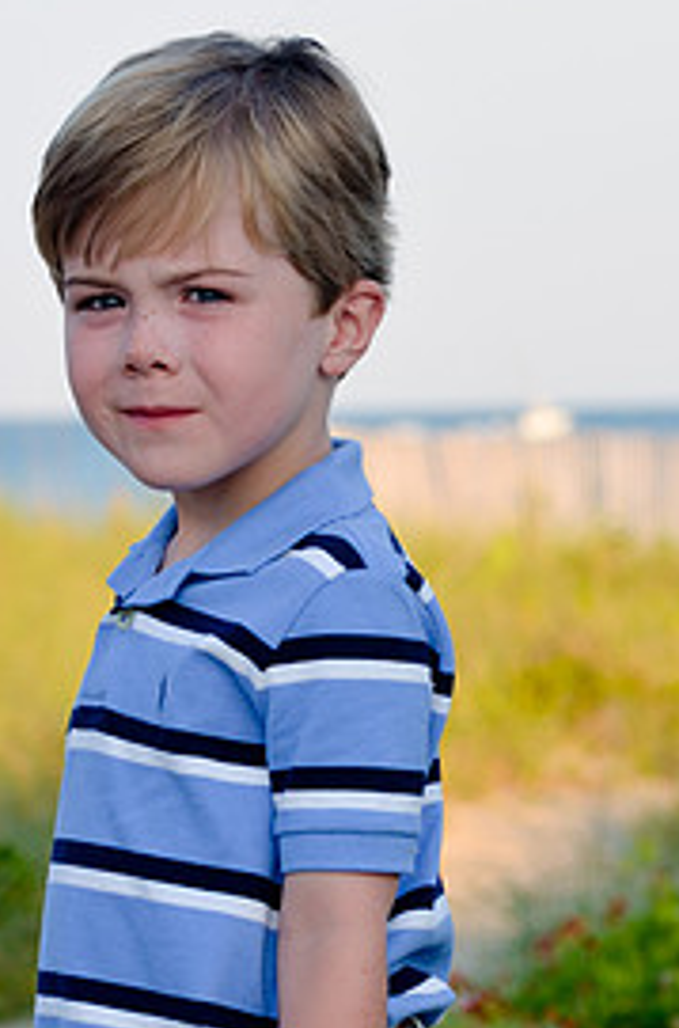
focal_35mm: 289
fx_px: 8228
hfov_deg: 4.7
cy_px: 713
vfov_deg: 7.1
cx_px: 319
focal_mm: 116
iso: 200
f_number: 9
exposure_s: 1/200
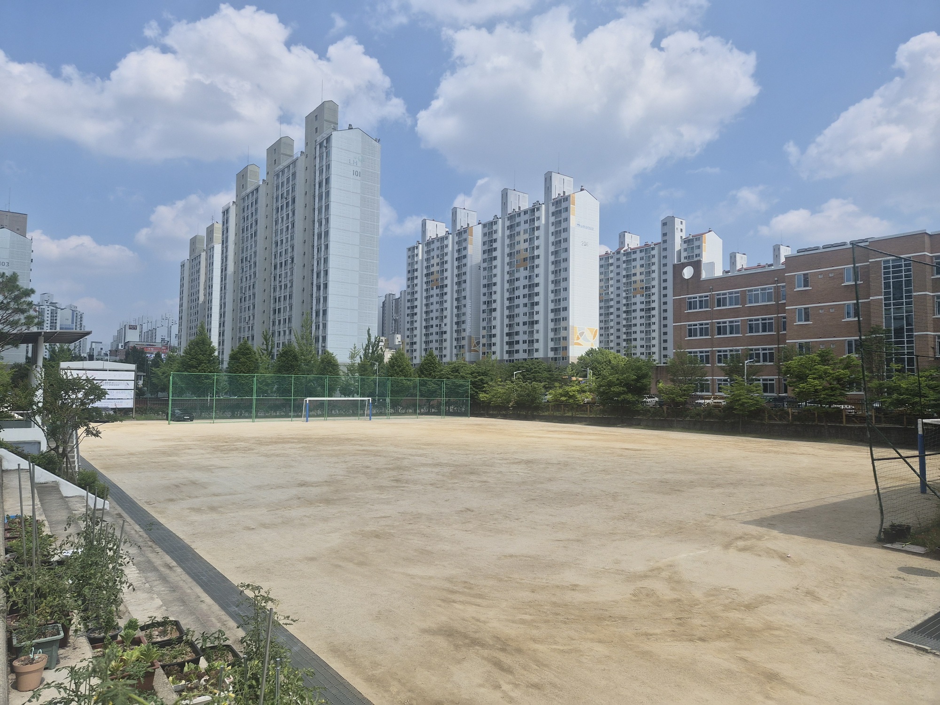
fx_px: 625
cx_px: 470
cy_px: 352
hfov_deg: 73.9
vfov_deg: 58.9
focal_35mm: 23
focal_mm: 5.4
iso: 64
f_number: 1.8
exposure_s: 1/7696
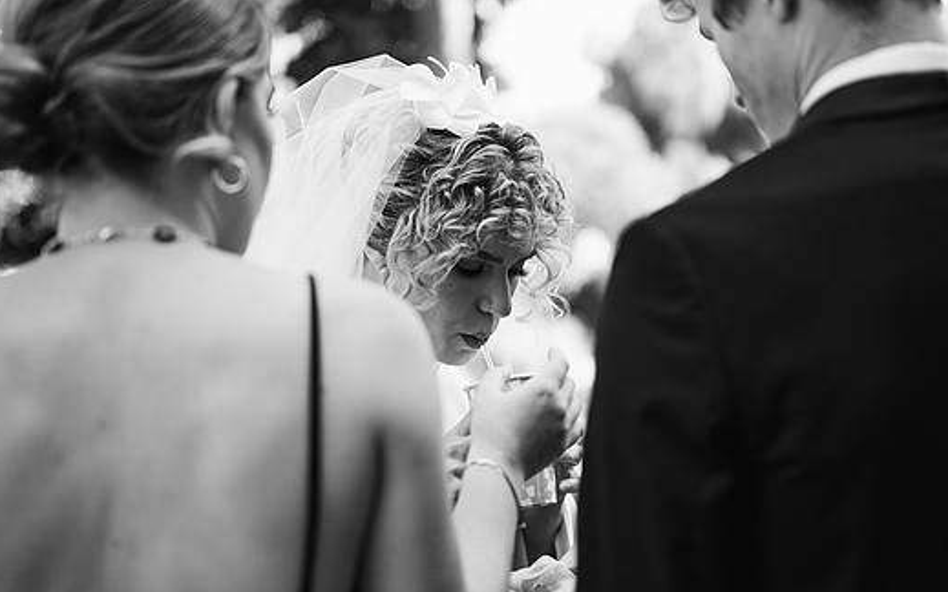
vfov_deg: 22.7
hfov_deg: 35.7
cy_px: 321
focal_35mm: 57
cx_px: 490
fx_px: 1472
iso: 64
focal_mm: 50
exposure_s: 1/1000
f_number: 1.8
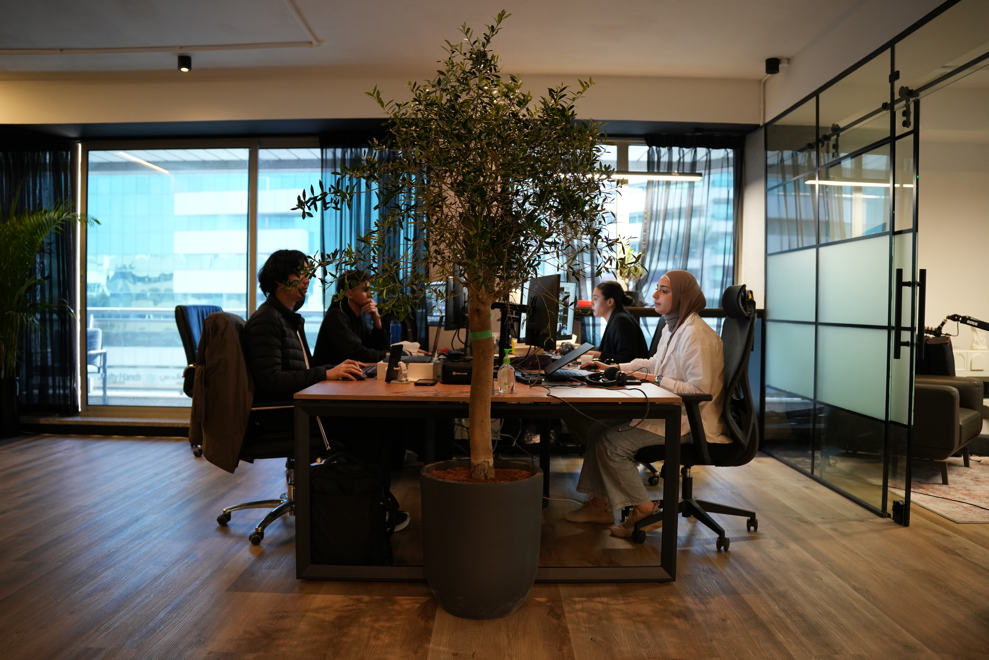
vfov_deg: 46.4
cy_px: 330
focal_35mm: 28
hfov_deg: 65.5
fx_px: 769
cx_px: 494
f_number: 2.8
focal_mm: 28
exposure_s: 1/100
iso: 1600
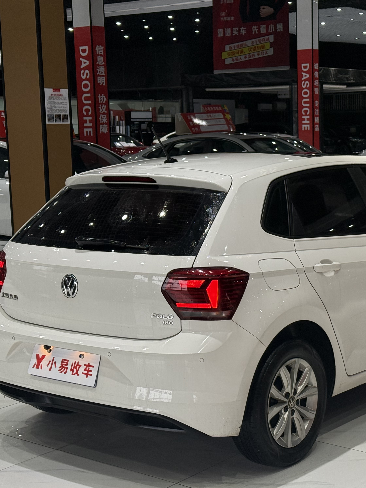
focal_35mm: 65
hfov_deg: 22.4
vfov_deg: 29.8
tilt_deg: -7.4
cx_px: 267
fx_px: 916
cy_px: 247
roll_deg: +1.2
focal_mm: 6.76
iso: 160
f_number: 1.78
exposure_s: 1/100
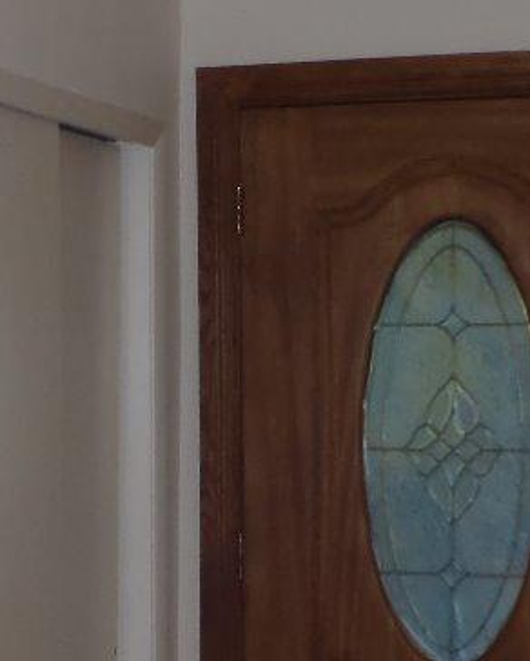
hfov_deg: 14.2
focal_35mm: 108
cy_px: 567
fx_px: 2114
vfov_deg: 17.6
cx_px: 102
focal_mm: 5
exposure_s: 1/30
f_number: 3.9
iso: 160
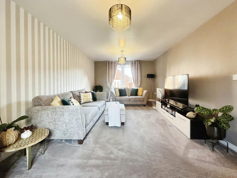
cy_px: 89
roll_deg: +0.8
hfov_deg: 102.0
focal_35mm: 14
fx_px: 96
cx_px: 118
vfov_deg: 85.7
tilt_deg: -2.2
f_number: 2.2
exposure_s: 1/100
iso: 320
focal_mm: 2.22
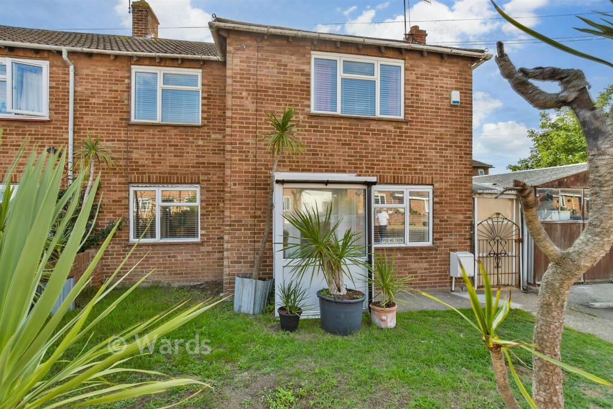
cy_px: 204
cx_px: 306
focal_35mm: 15
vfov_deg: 77.3
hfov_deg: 100.4
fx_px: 255
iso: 800
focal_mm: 10
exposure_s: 1/320
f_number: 9
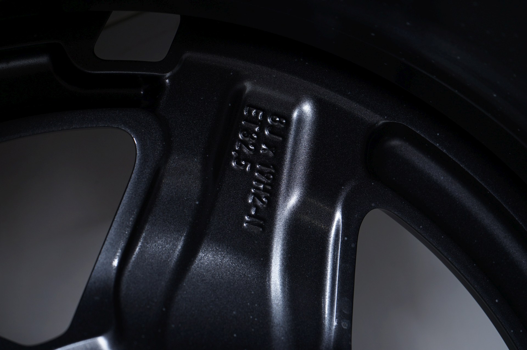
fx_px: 951
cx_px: 264
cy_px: 175
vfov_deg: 20.9
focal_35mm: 65
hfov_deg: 31.0
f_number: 7.1
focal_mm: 65
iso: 250
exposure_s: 1/125
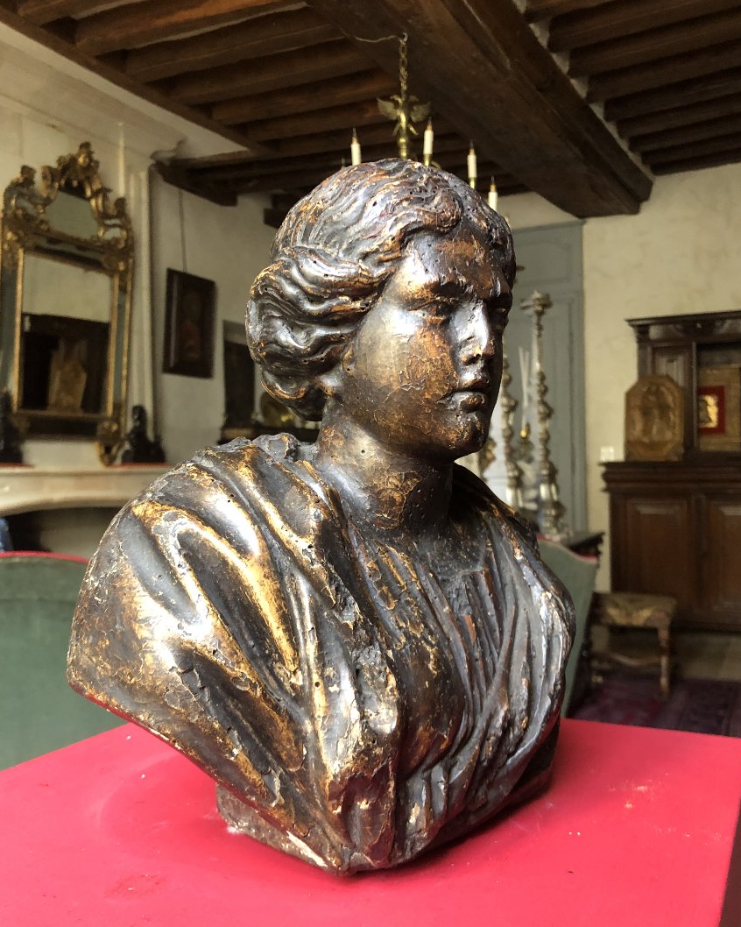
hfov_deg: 47.1
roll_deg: +1.5
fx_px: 850
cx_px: 372
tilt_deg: -0.8
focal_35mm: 31
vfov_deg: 57.2
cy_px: 478
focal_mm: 4
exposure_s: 1/15
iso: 80
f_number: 1.8
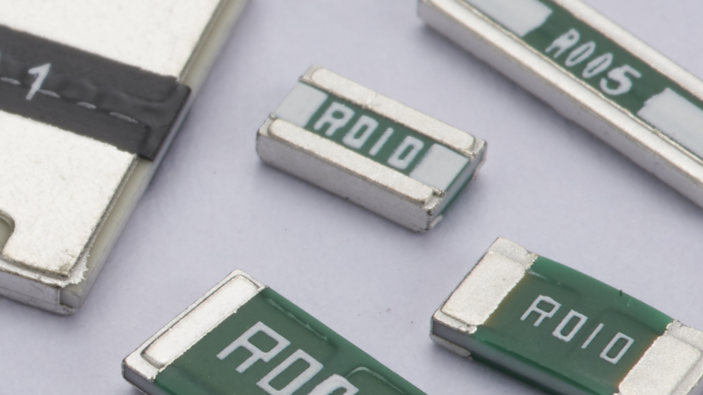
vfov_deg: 2.9
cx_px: -392
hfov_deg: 5.0
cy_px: 124
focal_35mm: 425
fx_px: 7921
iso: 50
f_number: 32
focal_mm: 100
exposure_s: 1/80
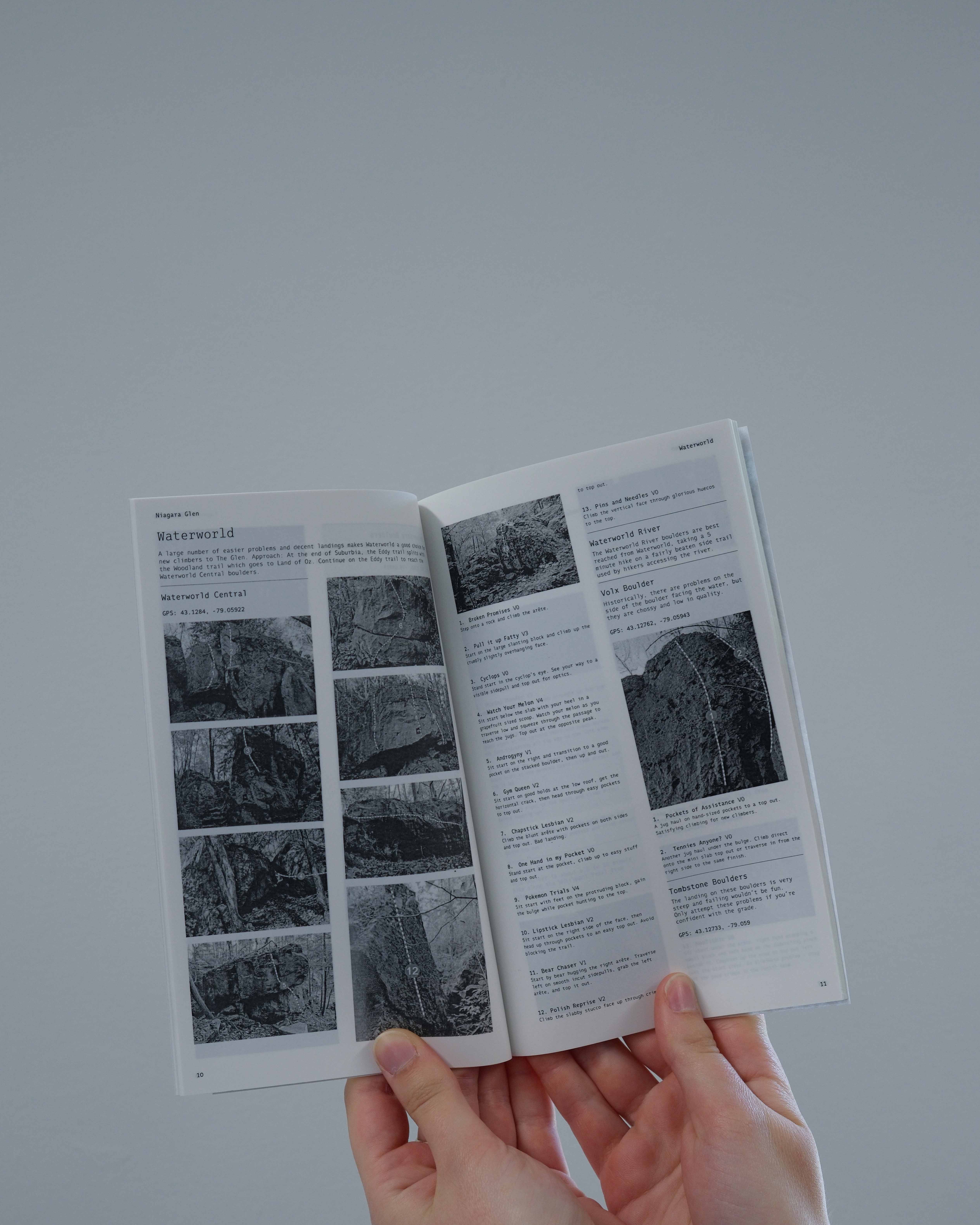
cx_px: 494
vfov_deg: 40.1
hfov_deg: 32.7
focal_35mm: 46
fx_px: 1668
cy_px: 743
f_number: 5
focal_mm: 26.5
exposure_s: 1/60
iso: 400
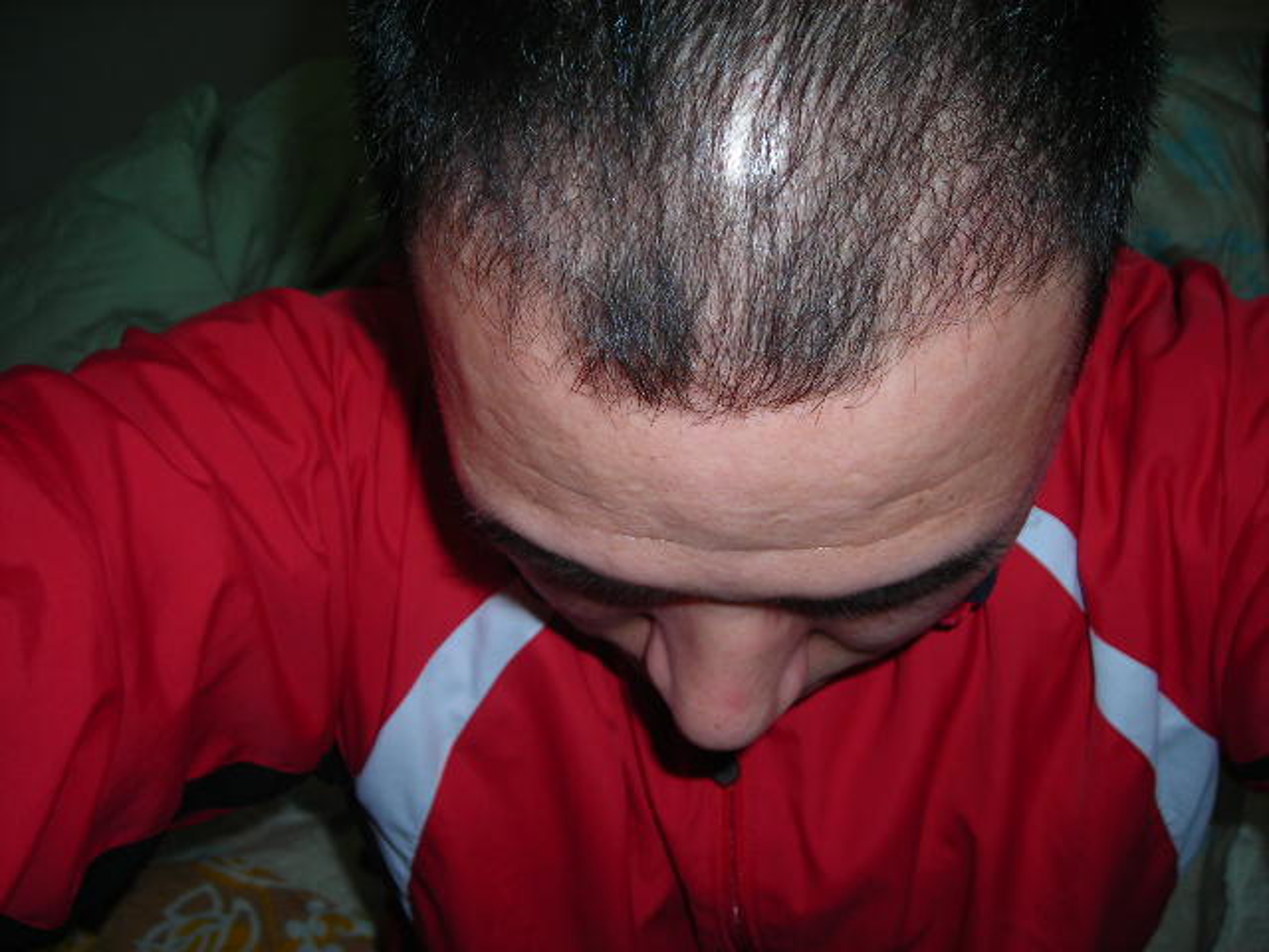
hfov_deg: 49.0
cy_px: 476
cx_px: 634
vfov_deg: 37.7
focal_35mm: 38
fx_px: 1393
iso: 50
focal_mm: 6.3
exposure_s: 1/60.1
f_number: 3.2
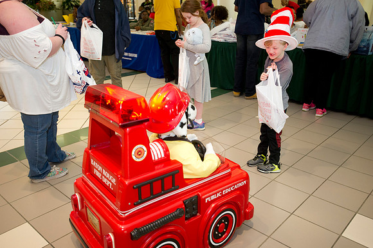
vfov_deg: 43.6
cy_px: 124
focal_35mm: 30
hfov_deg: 62.0
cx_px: 186
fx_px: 311
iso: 1250
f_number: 2.8
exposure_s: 1/250
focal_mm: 30
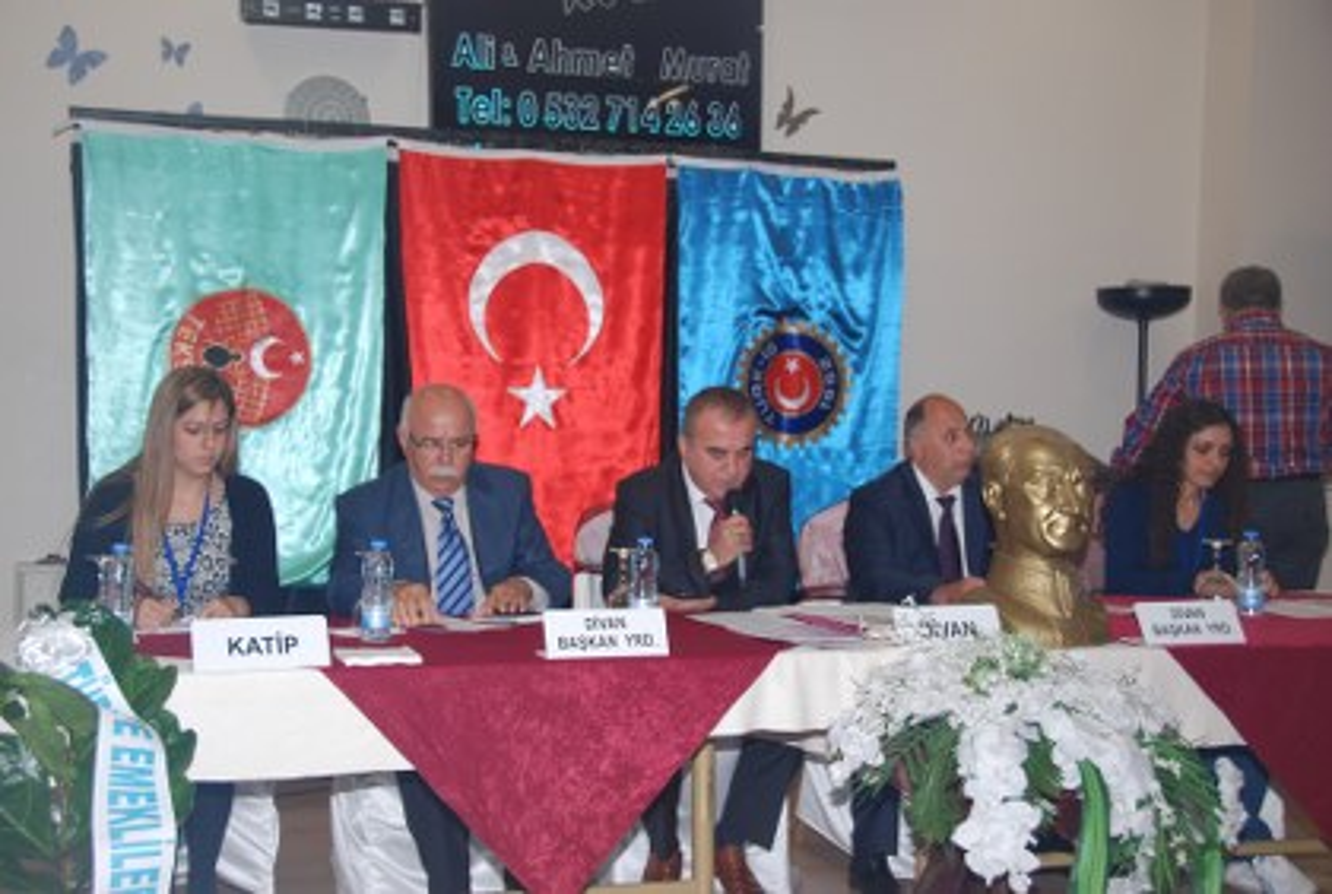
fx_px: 1780
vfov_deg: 28.2
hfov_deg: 41.0
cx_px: 666
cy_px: 447
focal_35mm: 48
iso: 200
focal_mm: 32
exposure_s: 1/60
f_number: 4.2
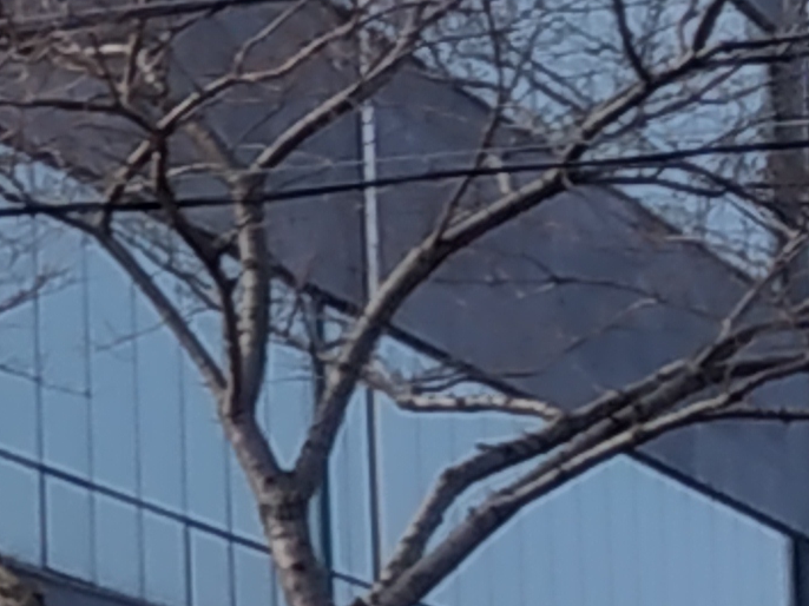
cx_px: -1004
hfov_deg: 11.9
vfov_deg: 10.6
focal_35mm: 140
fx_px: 3271
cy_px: 489
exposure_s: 1/2147
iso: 200
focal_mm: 3.94
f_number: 1.9
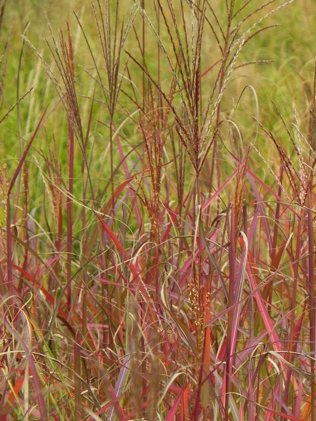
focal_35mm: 329
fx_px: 4004
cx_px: 177
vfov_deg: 6.0
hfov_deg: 4.5
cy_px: 195
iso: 160
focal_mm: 51.8
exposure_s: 1/80
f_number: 5
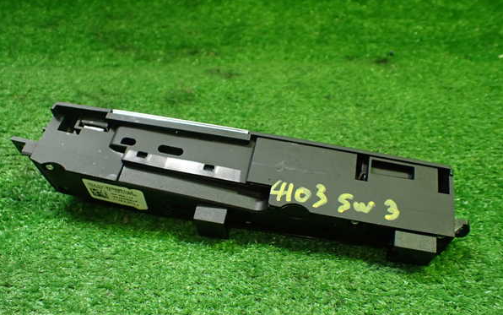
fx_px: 439
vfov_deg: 39.4
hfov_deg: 59.6
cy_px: 168
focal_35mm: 32
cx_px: 252
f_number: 2.3
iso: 500
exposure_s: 1/125
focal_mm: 5.4
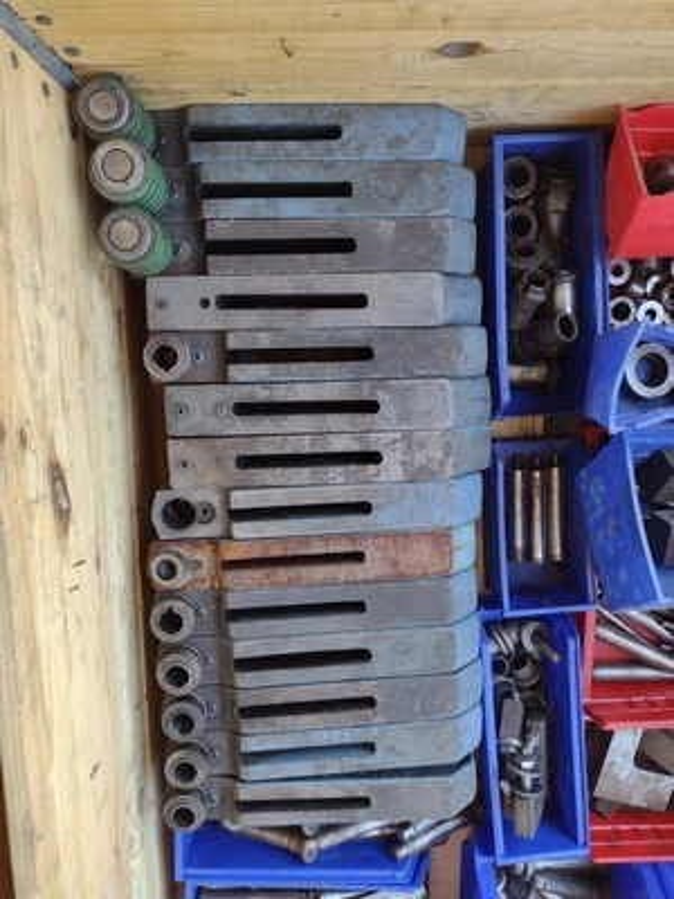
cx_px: 337
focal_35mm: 27
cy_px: 450
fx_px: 701
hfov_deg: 51.4
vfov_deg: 65.3
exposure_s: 1/120
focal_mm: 4.71
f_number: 1.7
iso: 104
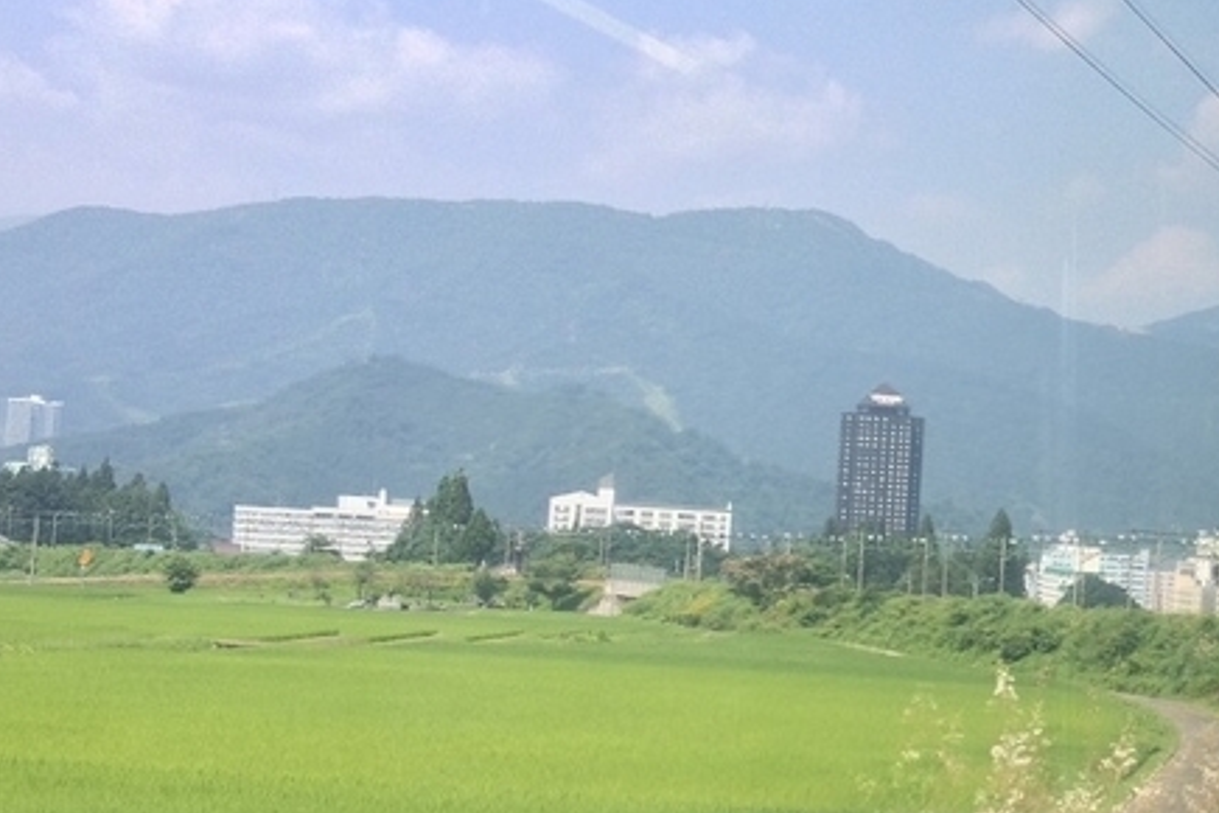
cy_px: 292
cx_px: 902
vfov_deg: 20.3
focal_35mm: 67
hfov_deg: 29.6
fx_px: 2269
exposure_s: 1/484
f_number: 2.4
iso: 50
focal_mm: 4.28
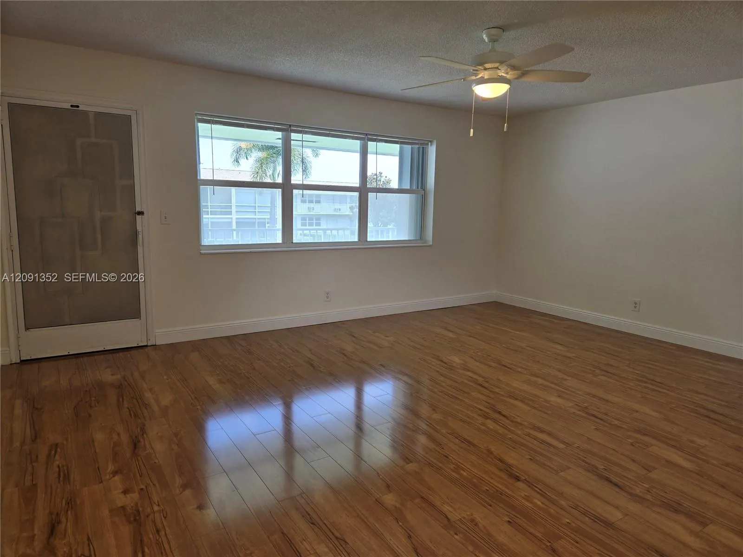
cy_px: 278
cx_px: 372
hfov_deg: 73.9
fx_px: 494
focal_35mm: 23
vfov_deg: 58.9
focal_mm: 5.4
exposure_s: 1/120
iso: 40
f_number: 1.8
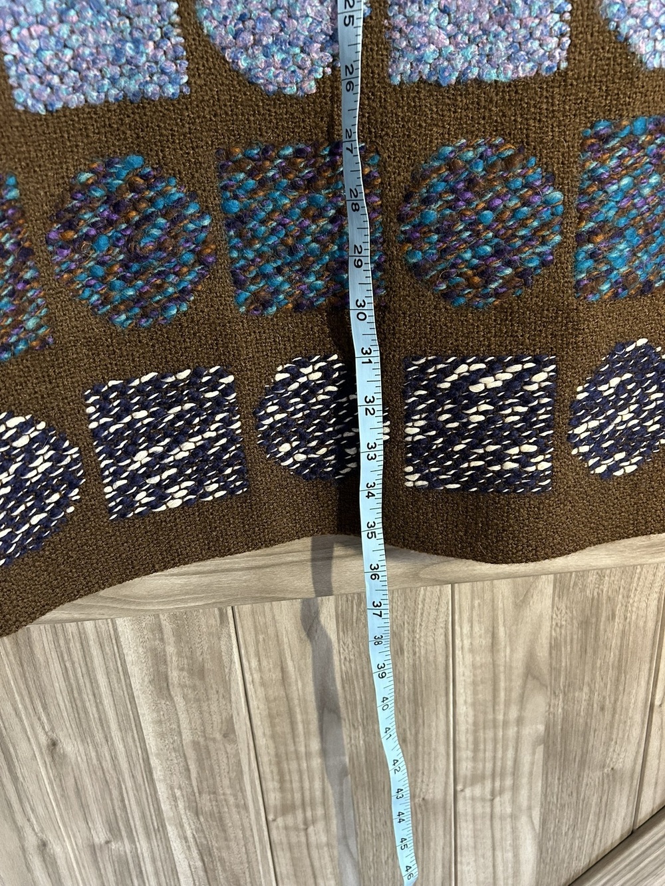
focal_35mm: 26
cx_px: 332
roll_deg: +5.3
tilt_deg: -23.5
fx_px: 666
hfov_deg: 53.1
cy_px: 443
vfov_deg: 67.3
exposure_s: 1/60
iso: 400
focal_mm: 5.7
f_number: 1.5
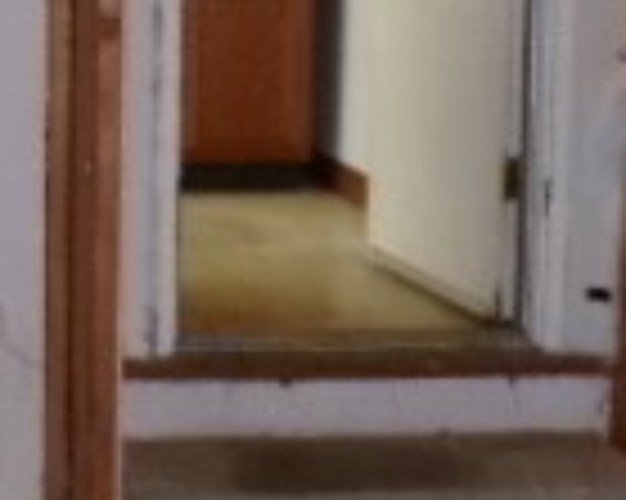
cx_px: -117
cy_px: 162
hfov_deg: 17.0
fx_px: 2000
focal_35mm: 108
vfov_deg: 14.2
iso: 439
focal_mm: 4.3
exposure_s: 1/17
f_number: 3
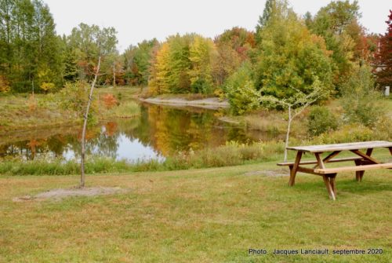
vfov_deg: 29.0
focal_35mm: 46
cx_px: 196
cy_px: 132
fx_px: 507
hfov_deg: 42.3
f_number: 14
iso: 100
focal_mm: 31
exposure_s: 1/20
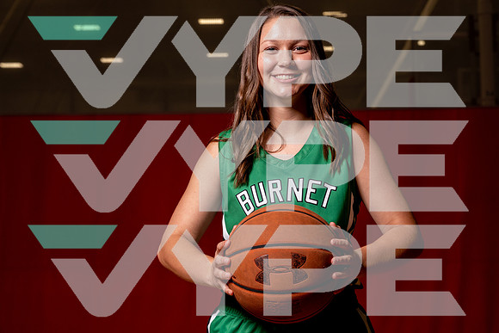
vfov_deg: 22.6
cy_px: 166
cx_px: 250
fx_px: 832
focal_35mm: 60
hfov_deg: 33.4
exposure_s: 1/125
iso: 100
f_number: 6.3
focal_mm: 60
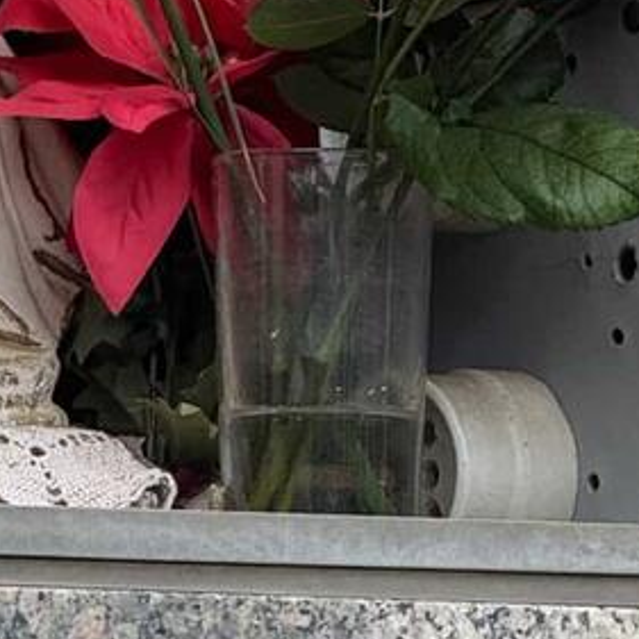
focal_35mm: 453
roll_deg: -0.5
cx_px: 168
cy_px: 184
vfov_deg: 3.9
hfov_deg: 3.9
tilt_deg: +6.7
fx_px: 9461
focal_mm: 15.66
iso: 250
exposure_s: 1/70
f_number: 2.8
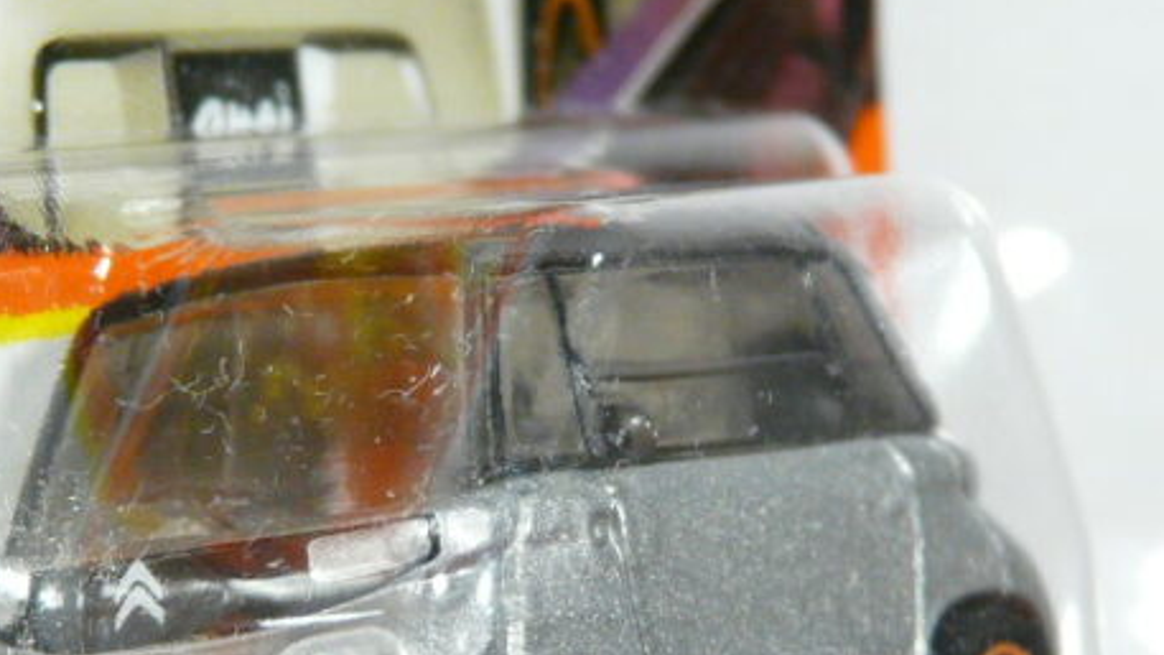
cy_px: 540
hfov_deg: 13.0
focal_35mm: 166
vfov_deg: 7.3
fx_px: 5123
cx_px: 466
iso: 200
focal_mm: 12
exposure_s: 1/50
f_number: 3.2
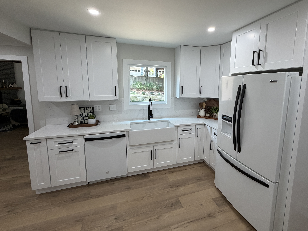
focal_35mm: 16
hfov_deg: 94.0
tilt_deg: -7.5
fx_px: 142
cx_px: 174
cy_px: 102
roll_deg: -1.4
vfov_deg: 77.8
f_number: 2.2
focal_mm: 2.22
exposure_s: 1/120
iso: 160
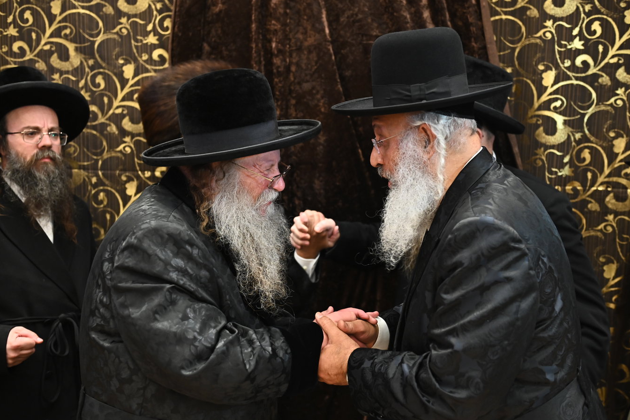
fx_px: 875
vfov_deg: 27.0
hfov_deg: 39.6
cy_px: 206
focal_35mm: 50
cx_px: 318
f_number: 3.2
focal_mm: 48
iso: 2500
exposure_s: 1/200
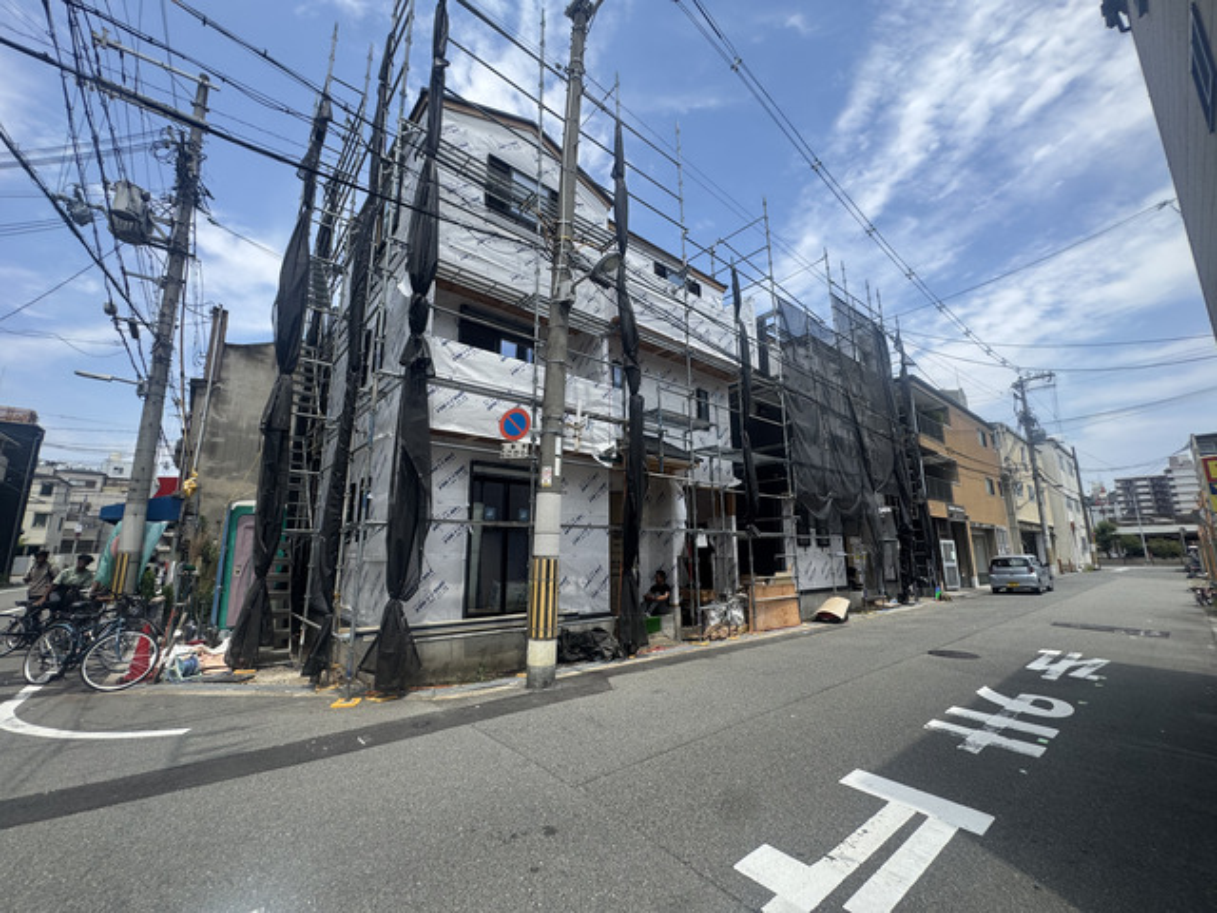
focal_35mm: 14
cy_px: 456
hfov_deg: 102.1
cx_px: 608
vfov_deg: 85.7
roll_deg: -0.1
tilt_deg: +10.1
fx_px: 492
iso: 50
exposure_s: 1/1048
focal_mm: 2.22
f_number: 2.2
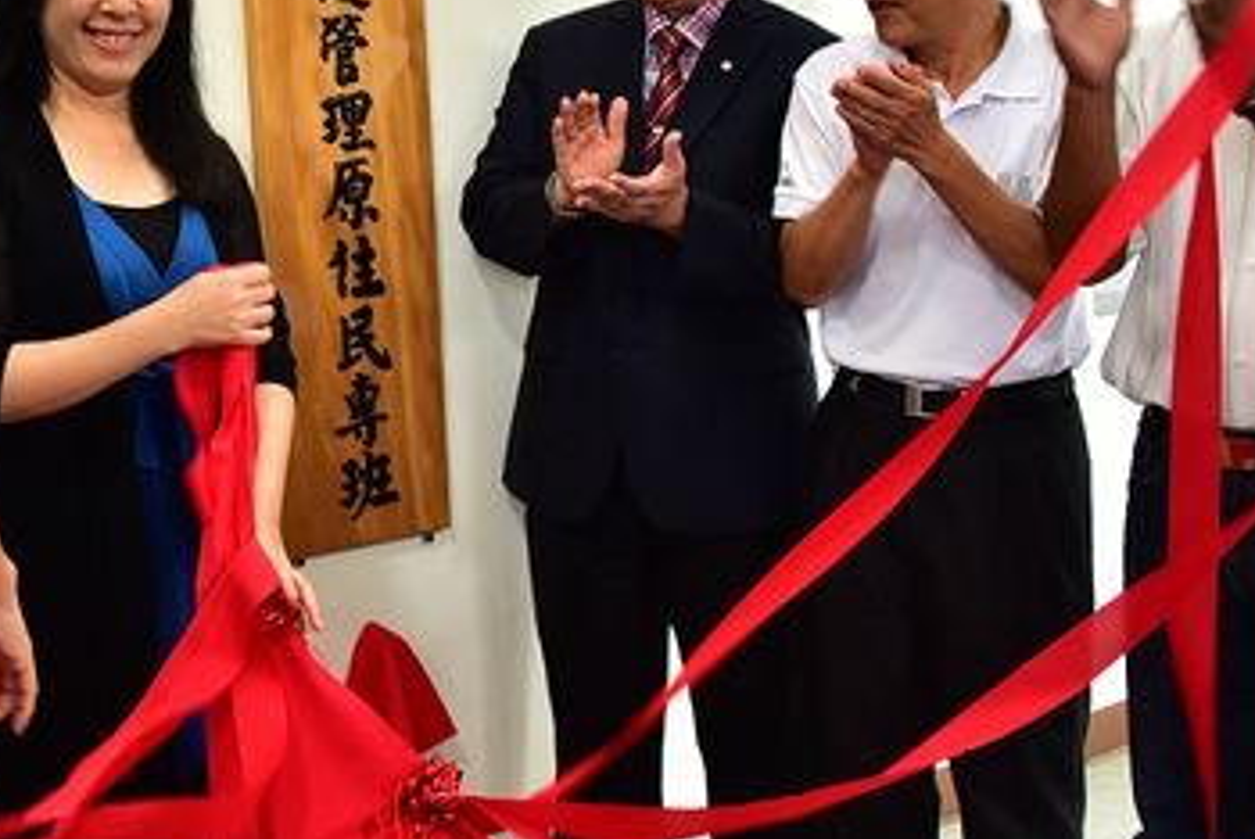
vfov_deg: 24.1
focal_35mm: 56
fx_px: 1954
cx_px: 165
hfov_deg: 34.0
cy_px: 292
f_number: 3.5
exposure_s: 1/50
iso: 800
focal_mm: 28
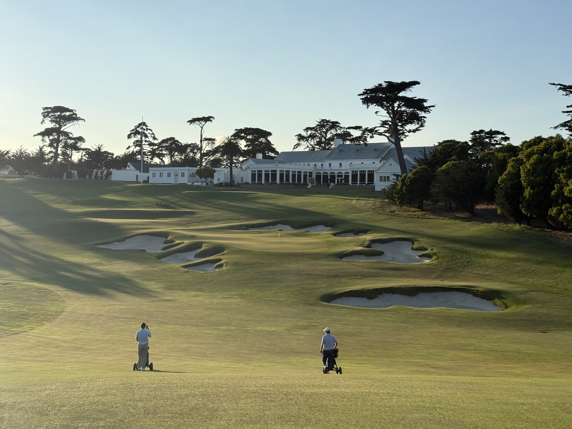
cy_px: 214
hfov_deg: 39.7
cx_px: 286
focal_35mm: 48
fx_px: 793
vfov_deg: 30.3
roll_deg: -1.6
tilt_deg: +1.3
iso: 64
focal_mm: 6.76
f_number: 1.78
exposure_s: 1/4098
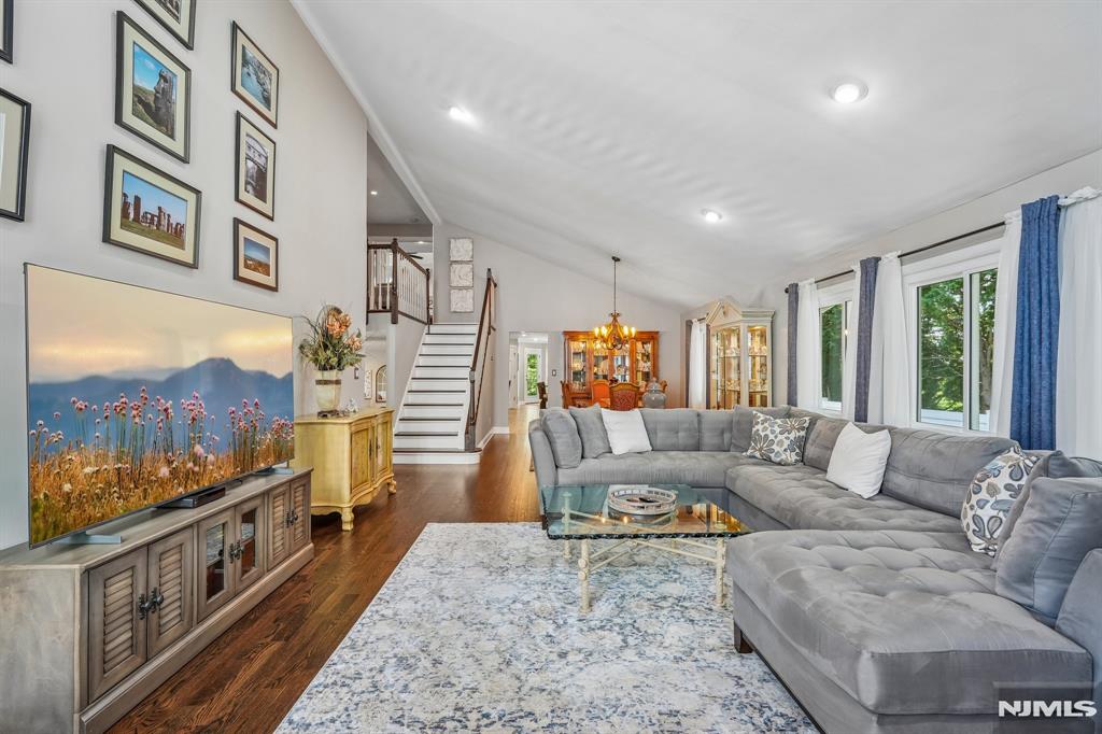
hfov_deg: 96.8
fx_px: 490
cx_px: 551
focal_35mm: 16
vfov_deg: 73.7
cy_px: 367
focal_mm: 16
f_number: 9
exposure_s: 1/8
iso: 400
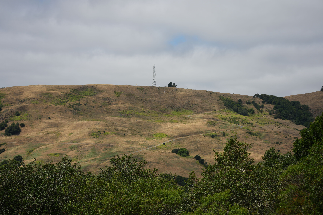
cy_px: 108
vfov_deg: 21.6
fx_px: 565
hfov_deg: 31.9
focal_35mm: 63
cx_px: 162
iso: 125
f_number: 5
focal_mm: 63
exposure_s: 1/1250
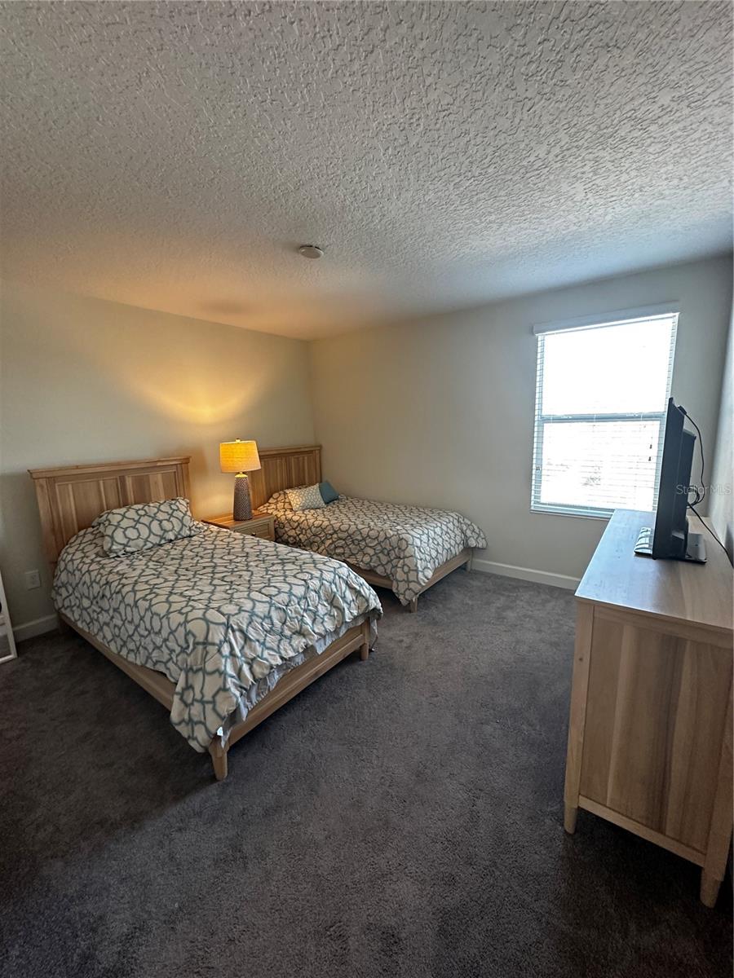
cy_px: 489
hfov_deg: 85.7
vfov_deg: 102.1
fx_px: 396
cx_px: 367
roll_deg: +1.1
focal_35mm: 14
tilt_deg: -8.8
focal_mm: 2.22
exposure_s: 1/120
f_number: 2.2
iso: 320
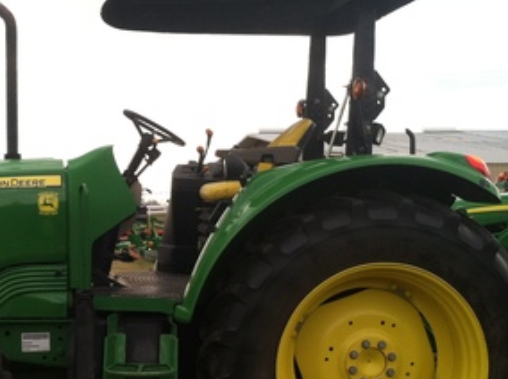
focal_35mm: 67
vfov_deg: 21.8
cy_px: 240
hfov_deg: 28.6
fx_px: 982
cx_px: 131
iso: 80
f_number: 2.8
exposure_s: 1/400
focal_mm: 3.85
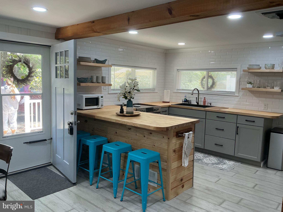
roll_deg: -1.7
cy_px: 106
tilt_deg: -6.0
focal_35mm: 28
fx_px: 229
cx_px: 142
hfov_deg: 63.4
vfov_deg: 49.7
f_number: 1.8
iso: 64
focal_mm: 3
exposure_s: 1/120
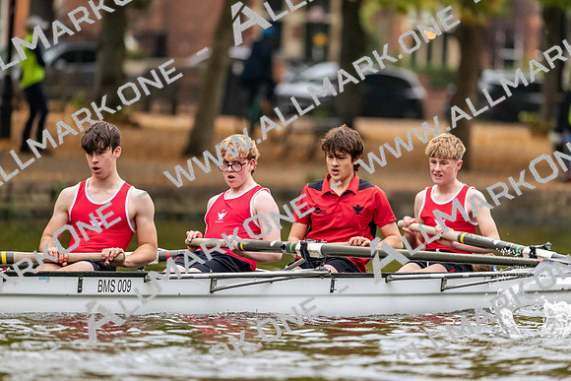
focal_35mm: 400
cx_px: 286
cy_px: 190
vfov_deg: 3.4
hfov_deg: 5.2
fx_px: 6346
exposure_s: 1/2000
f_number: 4.5
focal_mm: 400
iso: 4500
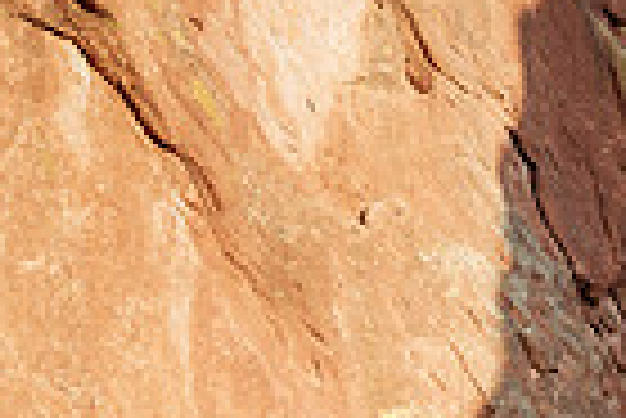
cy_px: 769
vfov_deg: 15.8
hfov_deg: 20.4
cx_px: 1103
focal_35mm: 73
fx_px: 1271
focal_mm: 17.5
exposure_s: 1/200
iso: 160
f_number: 4
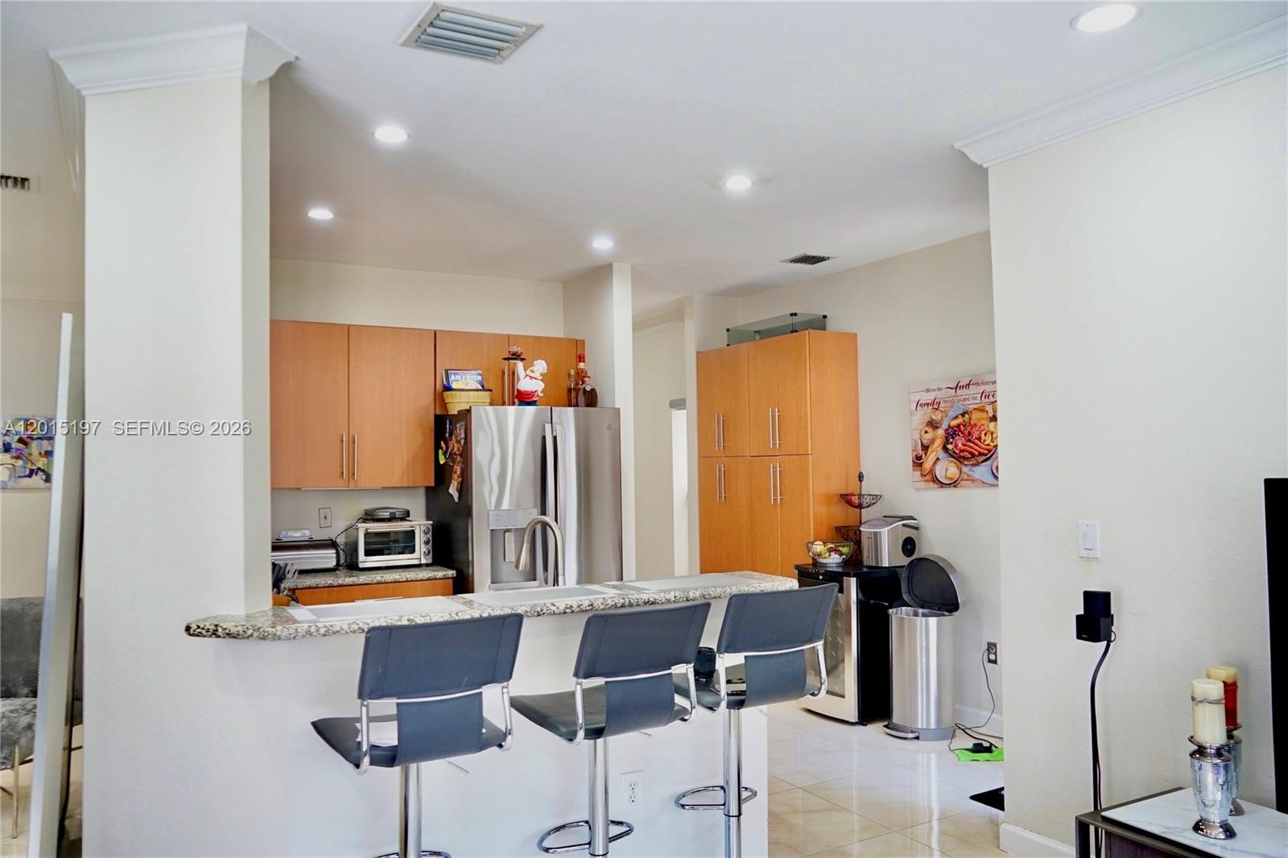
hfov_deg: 67.4
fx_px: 966
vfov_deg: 47.9
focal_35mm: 27
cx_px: 644
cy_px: 429
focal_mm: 18
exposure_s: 1/60
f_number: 3.5
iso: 1000
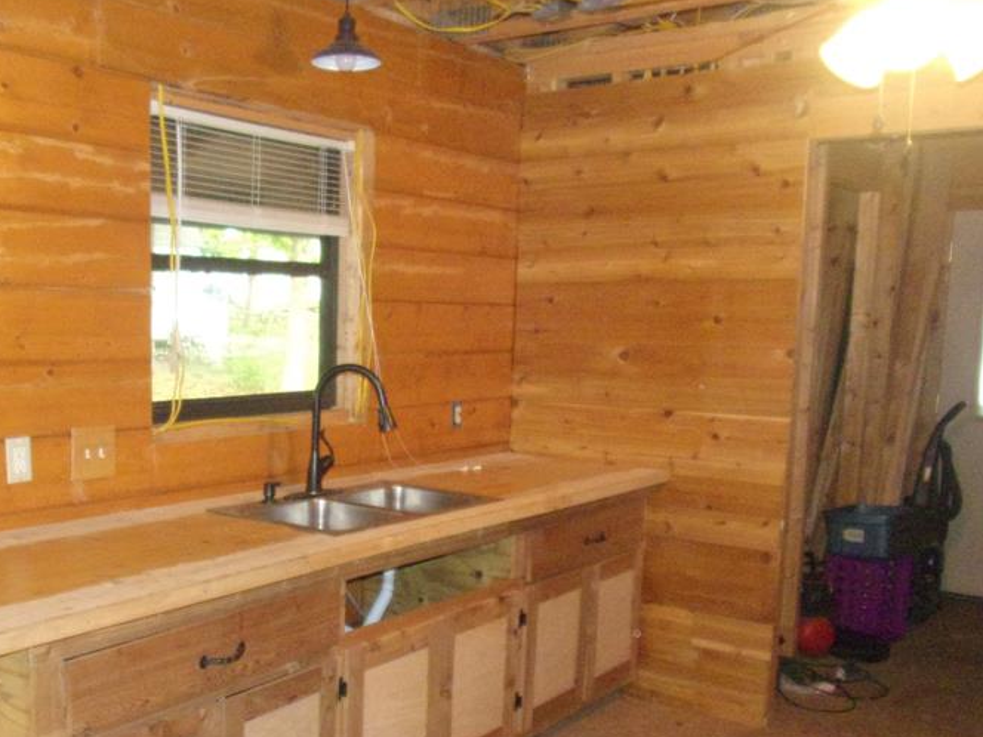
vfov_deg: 38.4
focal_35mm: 37
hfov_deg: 49.2
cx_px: 321
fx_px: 1051
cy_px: 460
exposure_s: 1/34
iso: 586
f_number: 3.3
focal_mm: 4.3
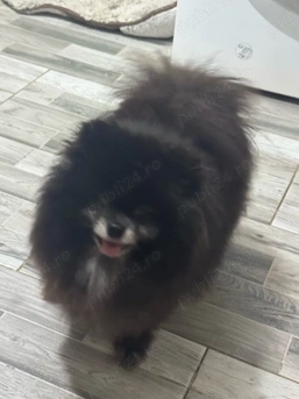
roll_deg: -5.9
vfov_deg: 34.4
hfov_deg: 26.1
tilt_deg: -36.3
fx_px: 645
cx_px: 147
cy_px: 201
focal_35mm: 56
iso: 640
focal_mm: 6.76
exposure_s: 1/25
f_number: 1.78
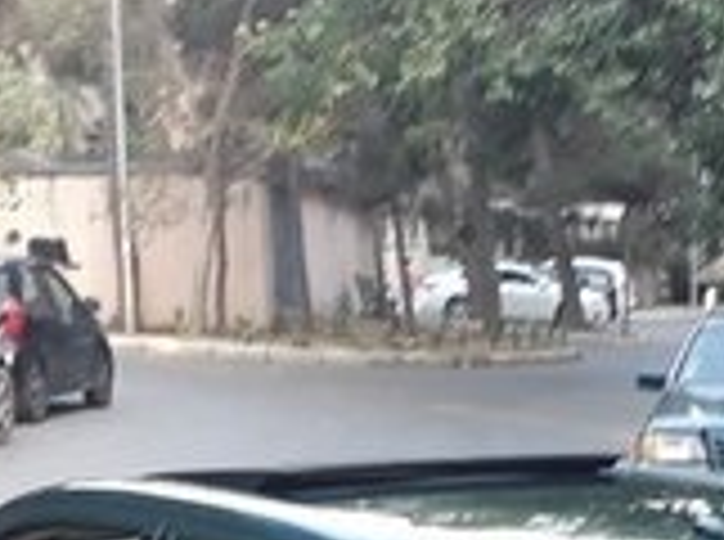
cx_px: 598
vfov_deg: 12.5
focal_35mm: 111
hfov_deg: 17.6
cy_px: 871
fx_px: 2316
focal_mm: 3.6
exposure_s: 1/33
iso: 50
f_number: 1.9
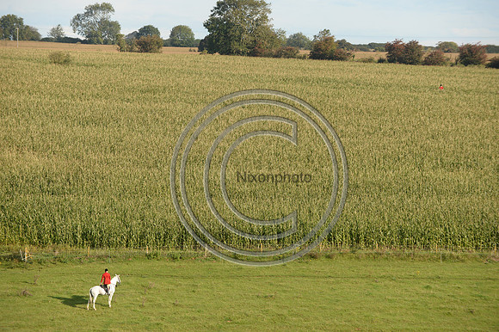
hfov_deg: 12.8
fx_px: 2216
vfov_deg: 8.6
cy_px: 166
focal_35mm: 160
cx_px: 250
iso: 450
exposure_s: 1/1250
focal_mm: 160
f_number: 5
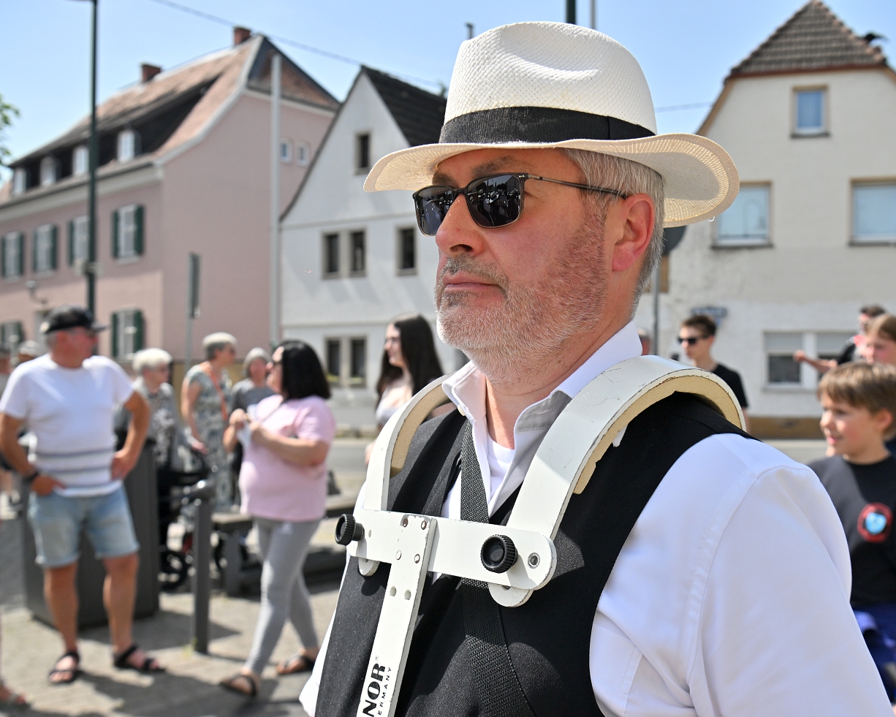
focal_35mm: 39
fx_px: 1034
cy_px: 362
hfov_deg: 46.6
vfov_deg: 38.2
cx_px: 535
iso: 320
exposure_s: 1/1600
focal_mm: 34
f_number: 9
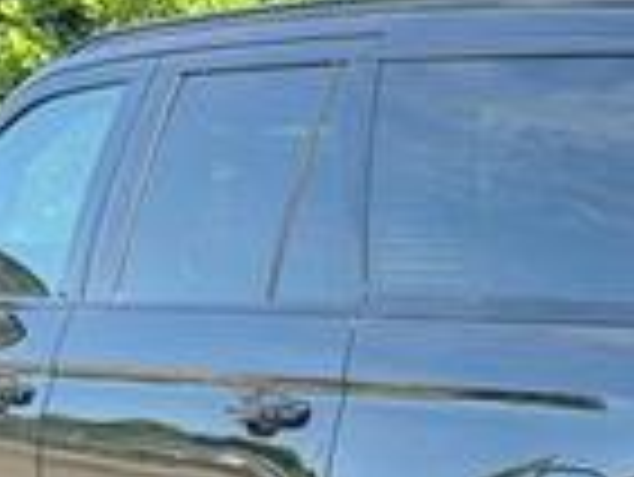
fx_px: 3135
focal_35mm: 171
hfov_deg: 11.4
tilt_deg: -7.5
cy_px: 477
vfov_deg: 8.6
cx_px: 625
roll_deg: +0.0
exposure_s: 1/641
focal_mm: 6.76
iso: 80
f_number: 1.78
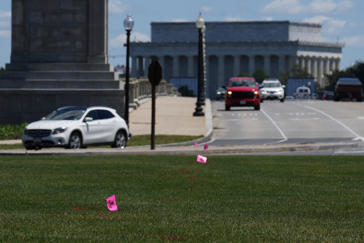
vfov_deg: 4.6
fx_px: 3032
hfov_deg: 6.9
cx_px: 182
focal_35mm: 300
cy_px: 122
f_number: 11
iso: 100
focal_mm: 200
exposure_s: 1/320
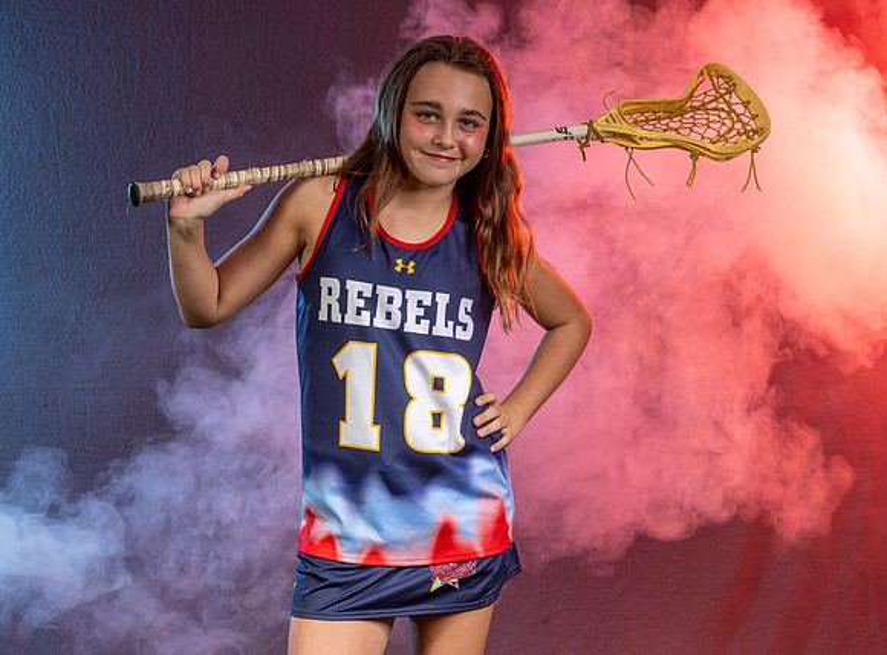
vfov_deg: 11.4
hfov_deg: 15.4
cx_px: 441
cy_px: 375
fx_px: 3278
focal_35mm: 129
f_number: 8
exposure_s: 1/200
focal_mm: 105
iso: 64
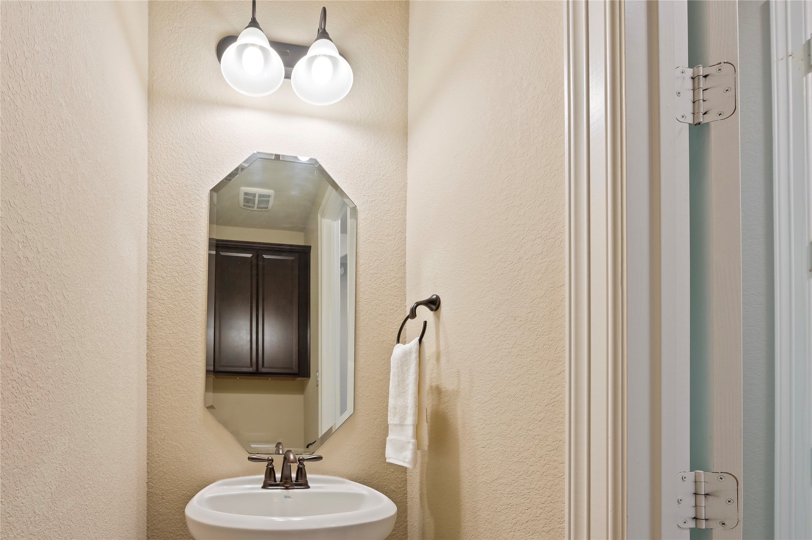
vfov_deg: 77.2
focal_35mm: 15
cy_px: 270
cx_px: 406
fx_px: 338
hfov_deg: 100.4
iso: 125
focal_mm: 15
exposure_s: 1/1.67
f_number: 6.3
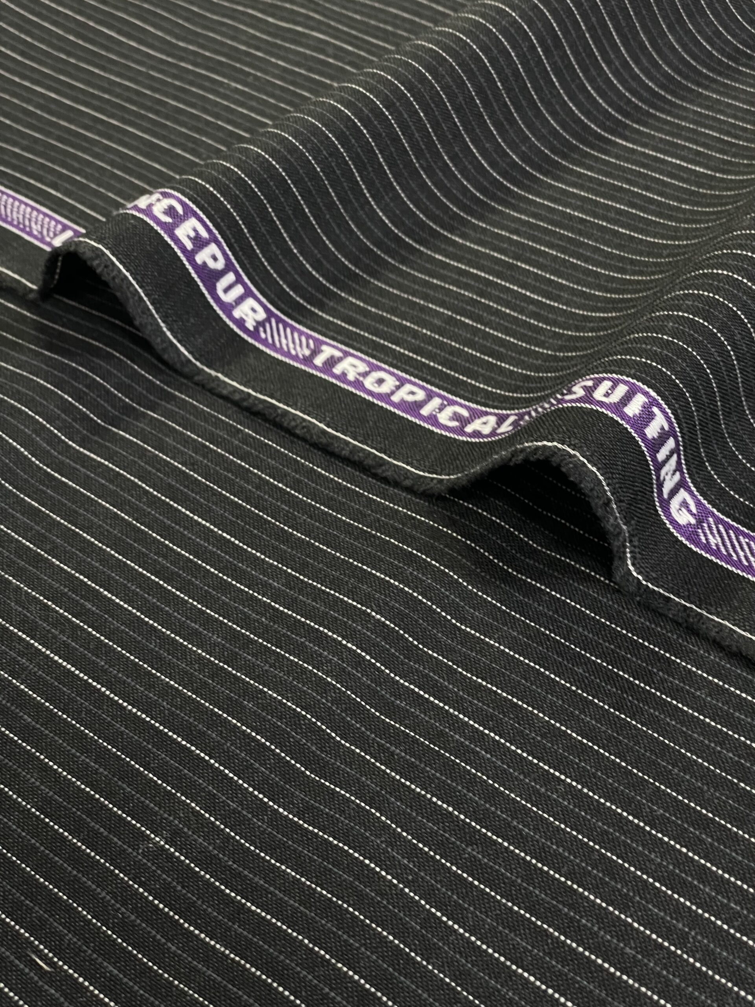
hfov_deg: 28.0
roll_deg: +3.4
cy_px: 504
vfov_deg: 36.8
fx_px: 1512
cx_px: 378
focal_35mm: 52
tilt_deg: -44.0
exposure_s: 1/50
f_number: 2
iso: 160
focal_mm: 6
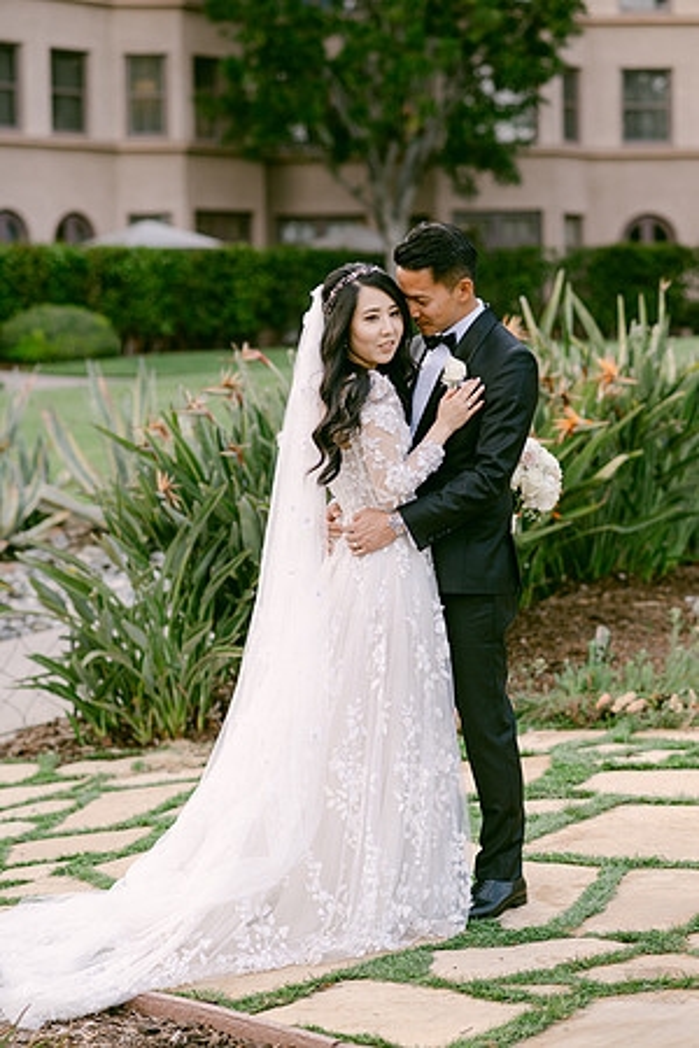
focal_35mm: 85
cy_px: 524
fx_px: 2475
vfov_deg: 23.9
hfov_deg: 16.1
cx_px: 350
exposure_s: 1/500
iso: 100
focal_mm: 85
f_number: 2.8
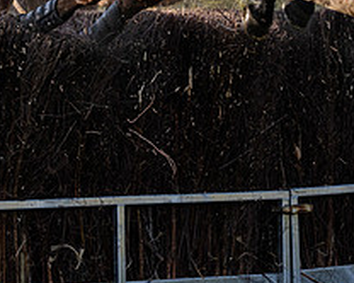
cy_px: 50
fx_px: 3381
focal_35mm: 323
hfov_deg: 6.0
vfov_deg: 4.8
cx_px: 99
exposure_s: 1/1250
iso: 400
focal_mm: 70
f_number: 5
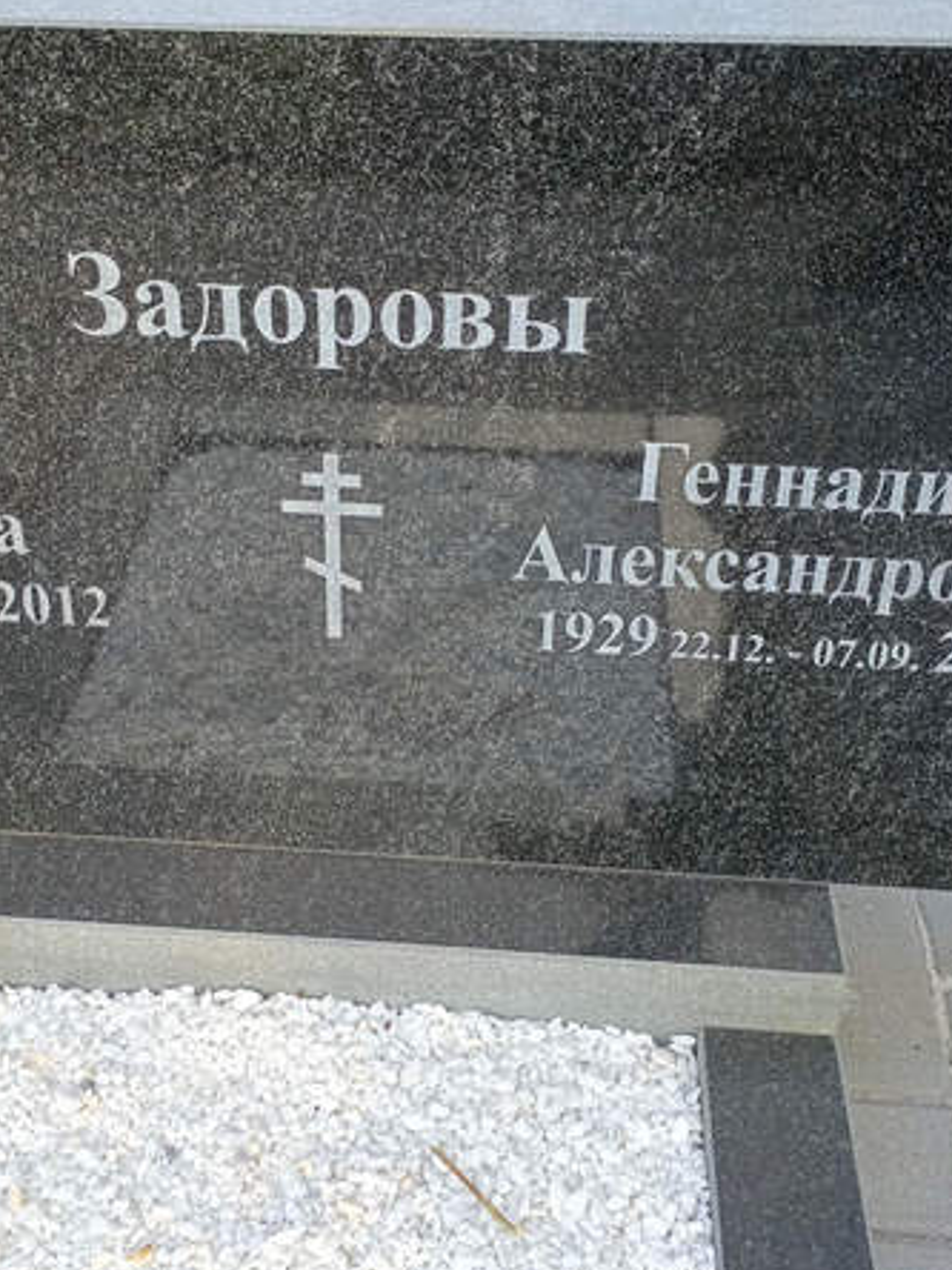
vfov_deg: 42.1
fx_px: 1650
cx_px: 377
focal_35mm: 45
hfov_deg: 32.1
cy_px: 592
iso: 112
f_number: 1.69
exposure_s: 1/129
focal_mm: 4.76
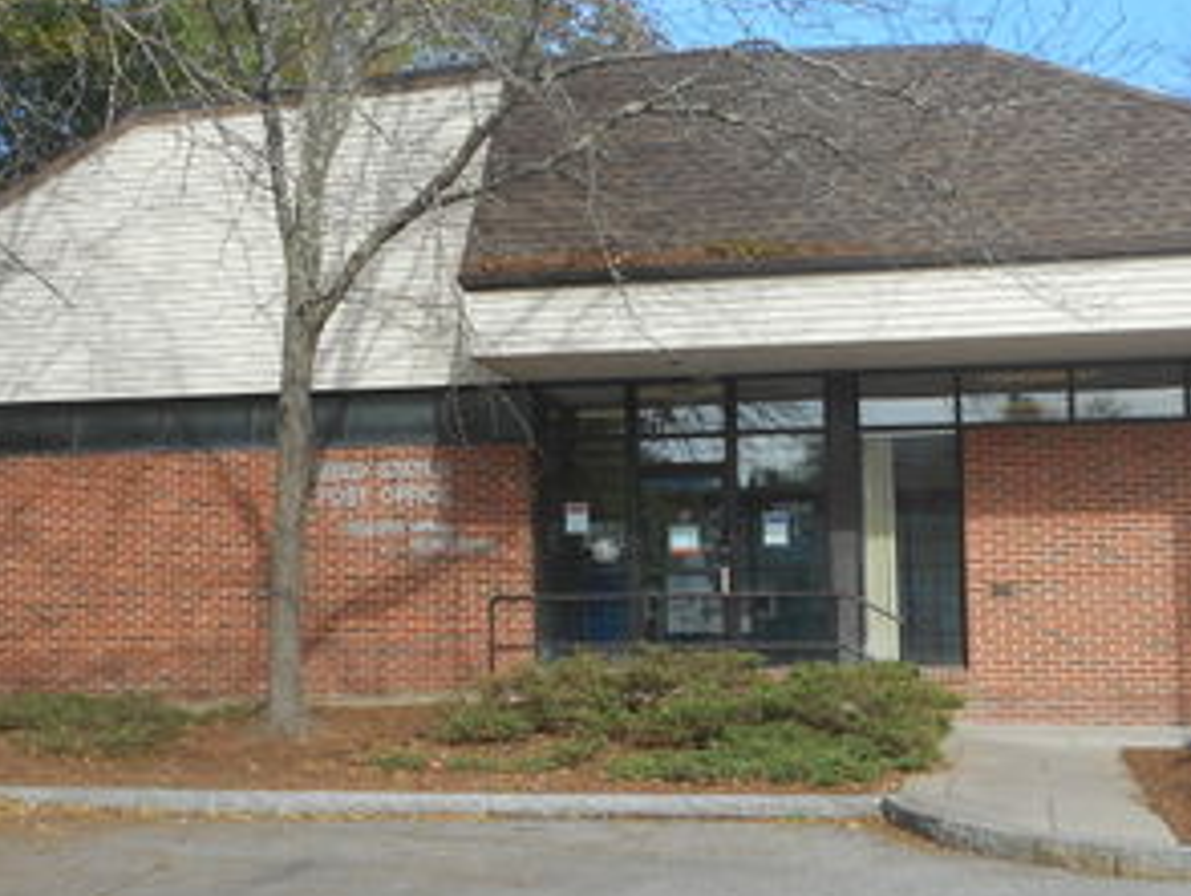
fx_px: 1756
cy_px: 470
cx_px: 527
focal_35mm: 51
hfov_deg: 37.4
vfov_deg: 28.6
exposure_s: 1/320
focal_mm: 4.5
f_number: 3.7
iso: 80
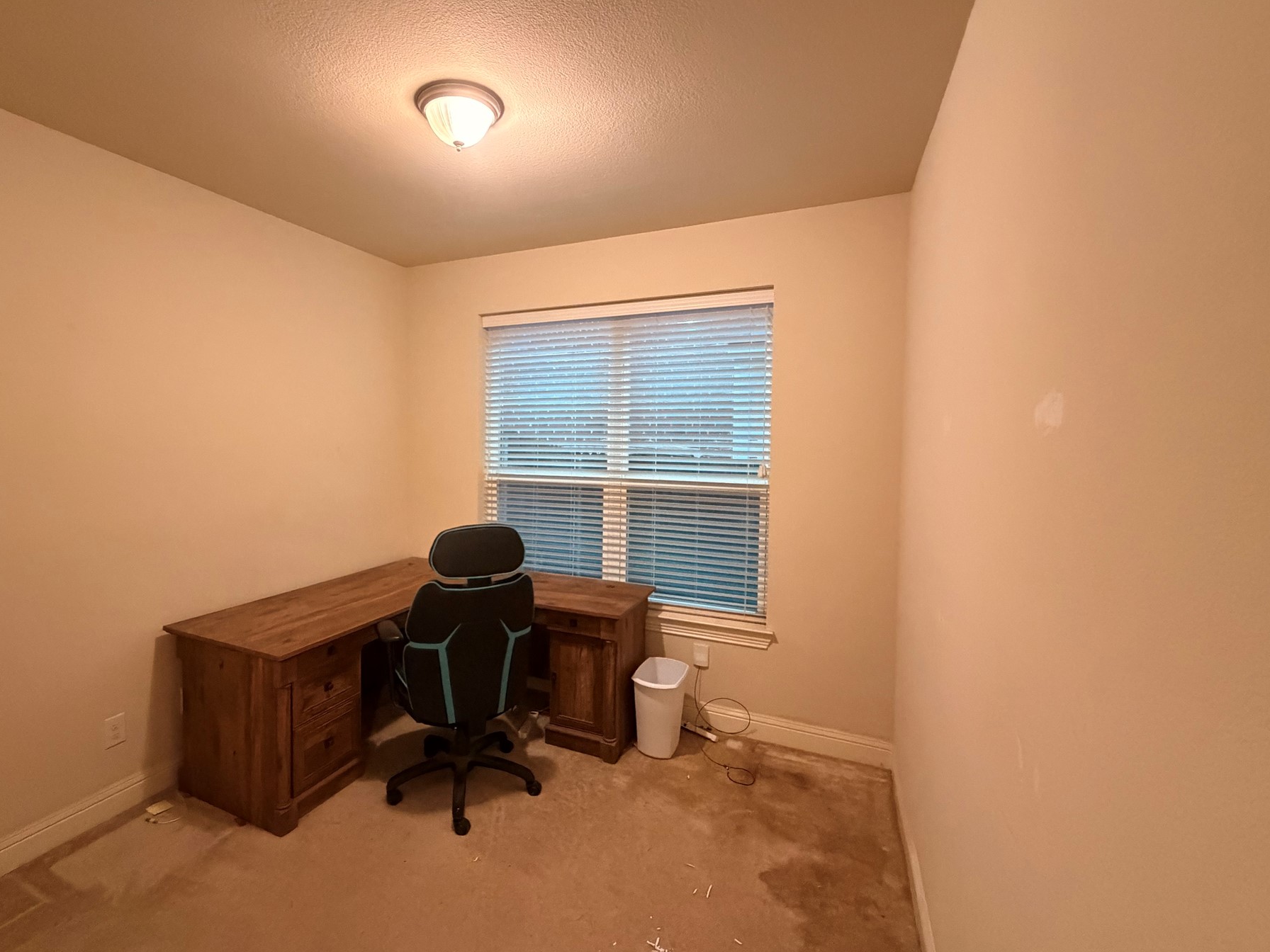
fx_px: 587
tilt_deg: -2.3
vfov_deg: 78.1
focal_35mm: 16
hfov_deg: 94.1
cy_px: 460
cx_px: 561
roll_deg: -0.1
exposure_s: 1/60
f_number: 2.2
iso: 1000
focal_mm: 2.22
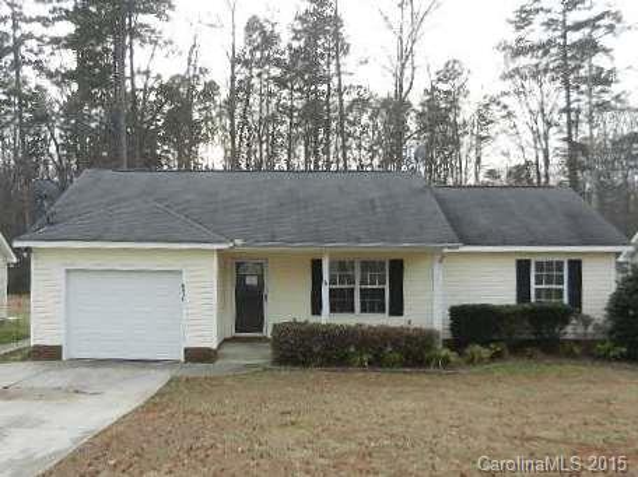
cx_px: 319
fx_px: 460
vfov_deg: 54.8
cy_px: 238
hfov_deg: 69.4
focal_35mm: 25
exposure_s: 1/100
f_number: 3.5
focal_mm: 4.5
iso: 160
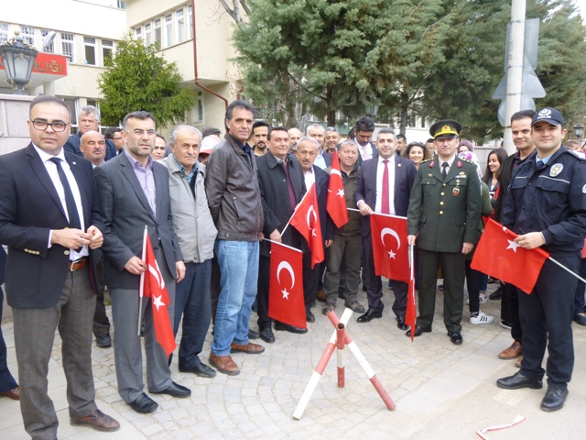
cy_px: 220
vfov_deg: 51.4
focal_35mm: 27
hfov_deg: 65.3
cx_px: 293
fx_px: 457
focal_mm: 4.9
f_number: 3.3
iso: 100
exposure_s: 1/100
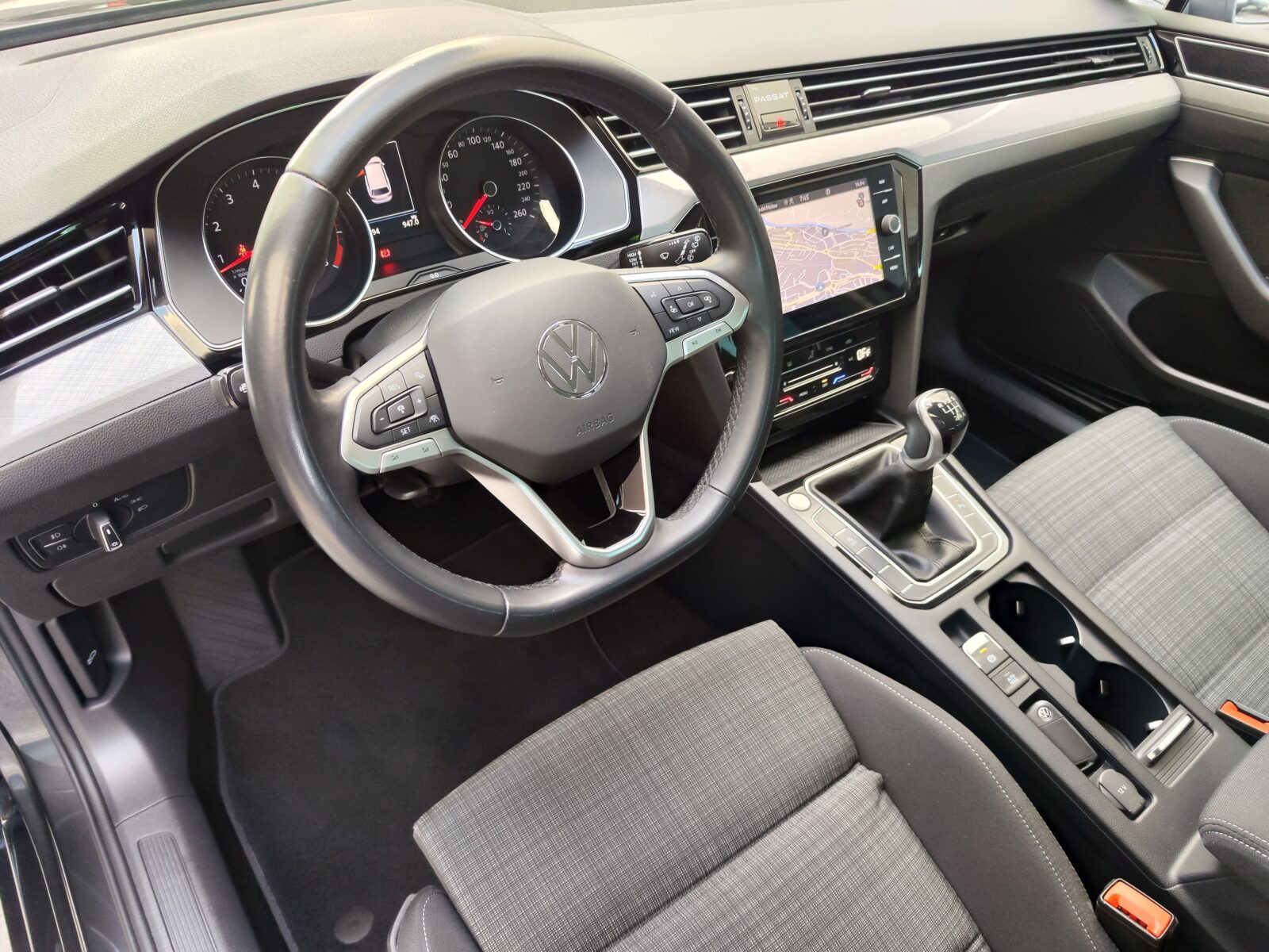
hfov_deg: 73.9
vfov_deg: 58.9
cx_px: 634
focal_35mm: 23
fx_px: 843
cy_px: 476
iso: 430
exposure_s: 1/50
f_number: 1.69
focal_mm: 7.01
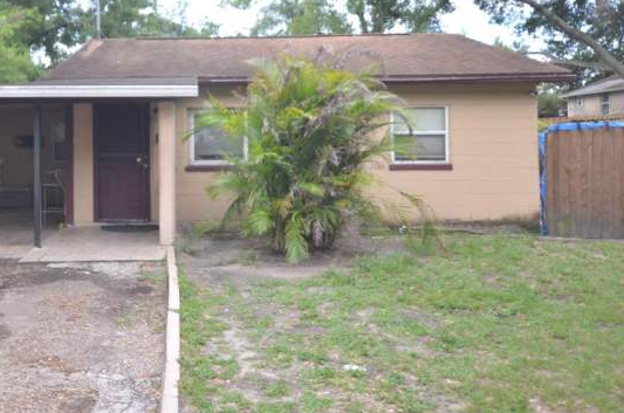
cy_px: 118
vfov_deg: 38.3
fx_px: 584
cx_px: 173
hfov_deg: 54.2
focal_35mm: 34
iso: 800
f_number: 5
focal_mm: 15
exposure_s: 1/640
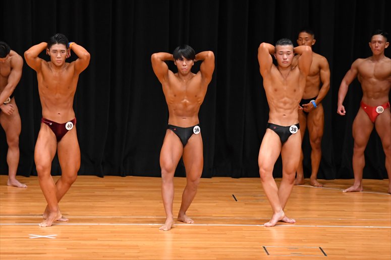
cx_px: 196
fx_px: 2443
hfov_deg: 9.2
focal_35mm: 225
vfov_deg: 6.1
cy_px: 130
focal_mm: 150
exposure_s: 1/400
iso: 4000
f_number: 5.6
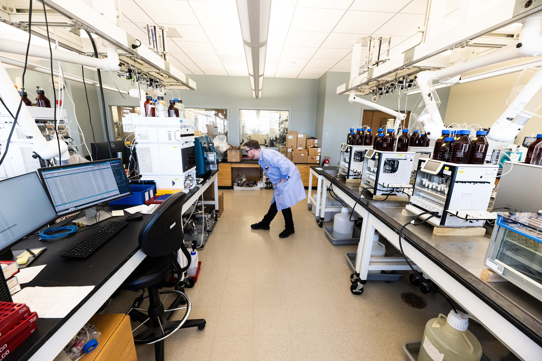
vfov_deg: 81.2
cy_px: 180
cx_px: 271
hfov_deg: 104.3
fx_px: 211
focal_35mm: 14
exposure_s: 1/200
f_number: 7.1
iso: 3200
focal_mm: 14
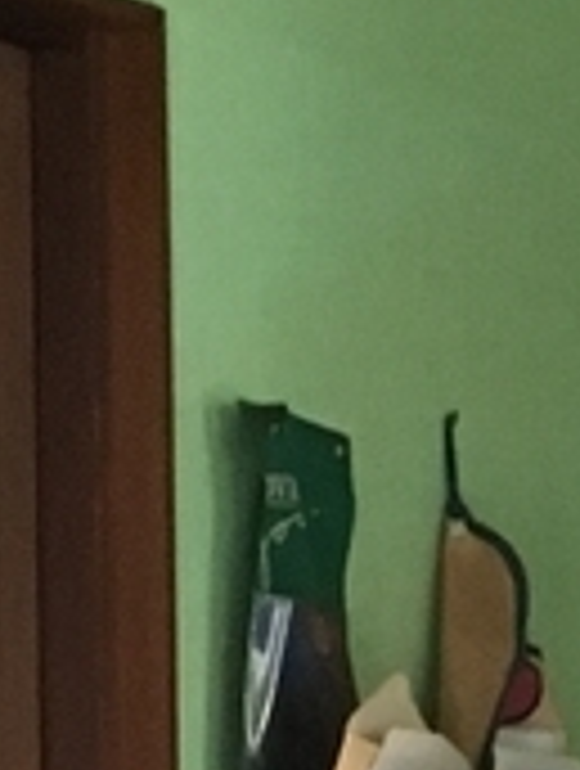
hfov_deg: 7.3
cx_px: 701
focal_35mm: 203
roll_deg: -0.5
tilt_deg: -2.5
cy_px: 1252
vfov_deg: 9.4
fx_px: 4518
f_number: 2.2
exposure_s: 1/20
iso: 200
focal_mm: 4.15
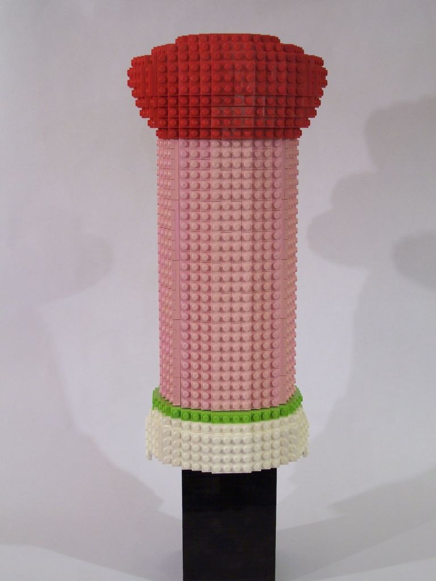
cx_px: 218
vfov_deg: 34.3
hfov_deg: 26.1
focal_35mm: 56
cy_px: 290
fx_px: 940
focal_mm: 9.3
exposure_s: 1/4
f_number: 3.1
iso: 80
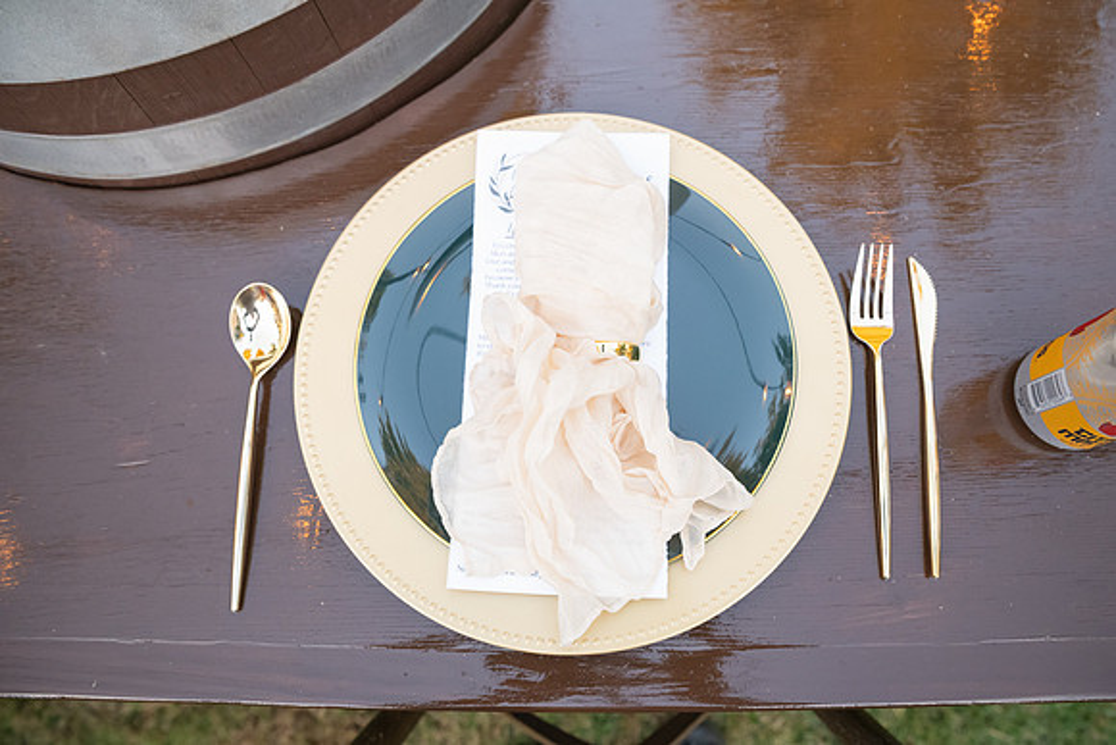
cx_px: 578
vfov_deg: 50.7
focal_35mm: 25
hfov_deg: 70.7
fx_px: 786
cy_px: 372
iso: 3200
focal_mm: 24
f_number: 4
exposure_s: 1/320
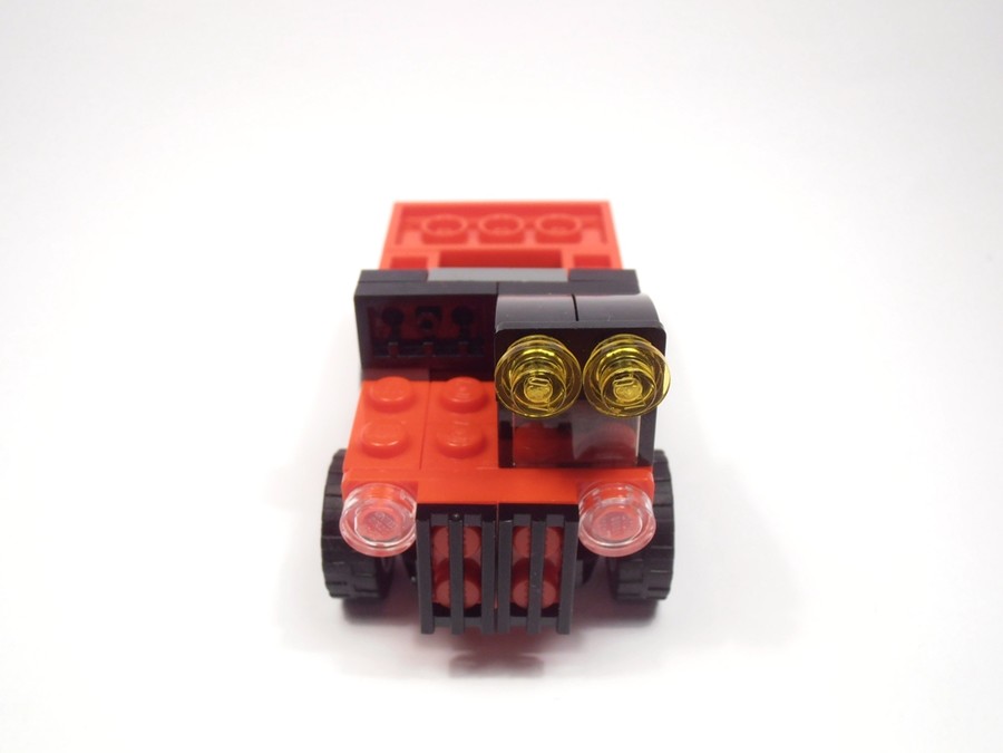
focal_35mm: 37
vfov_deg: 38.7
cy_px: 376
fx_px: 1072
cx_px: 502
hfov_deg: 50.1
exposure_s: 1/60
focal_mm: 6.61
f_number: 3.9
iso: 80
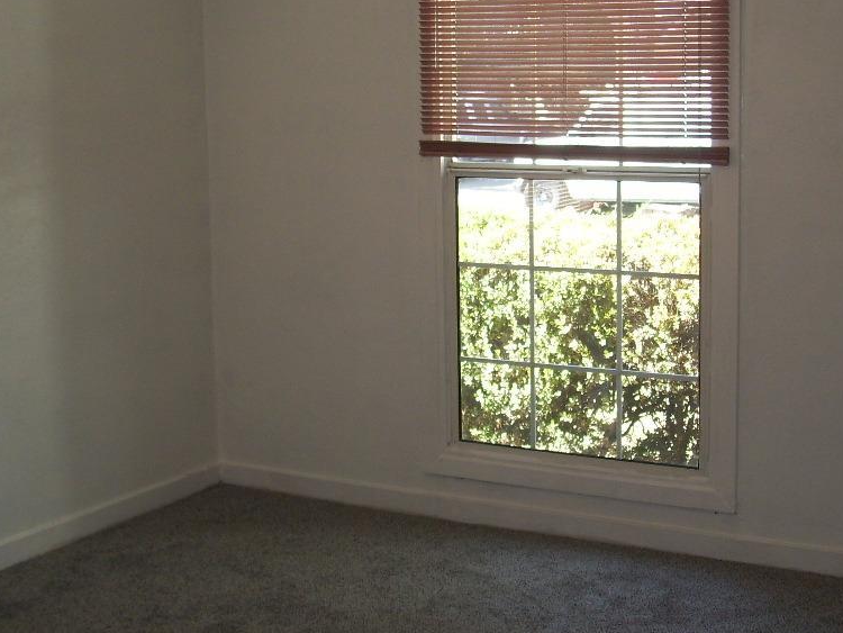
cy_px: 246
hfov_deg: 33.1
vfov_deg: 25.2
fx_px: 1413
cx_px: 515
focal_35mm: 58
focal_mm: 5.7
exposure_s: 1/40
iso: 64
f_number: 2.9
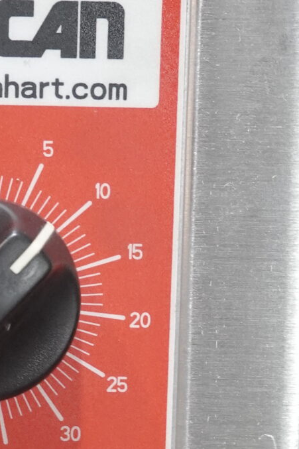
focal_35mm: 140
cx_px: -43
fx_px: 1745
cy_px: 478
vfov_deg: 14.4
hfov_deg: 9.7
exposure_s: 1/40
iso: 1000
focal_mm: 13.84
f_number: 3.5
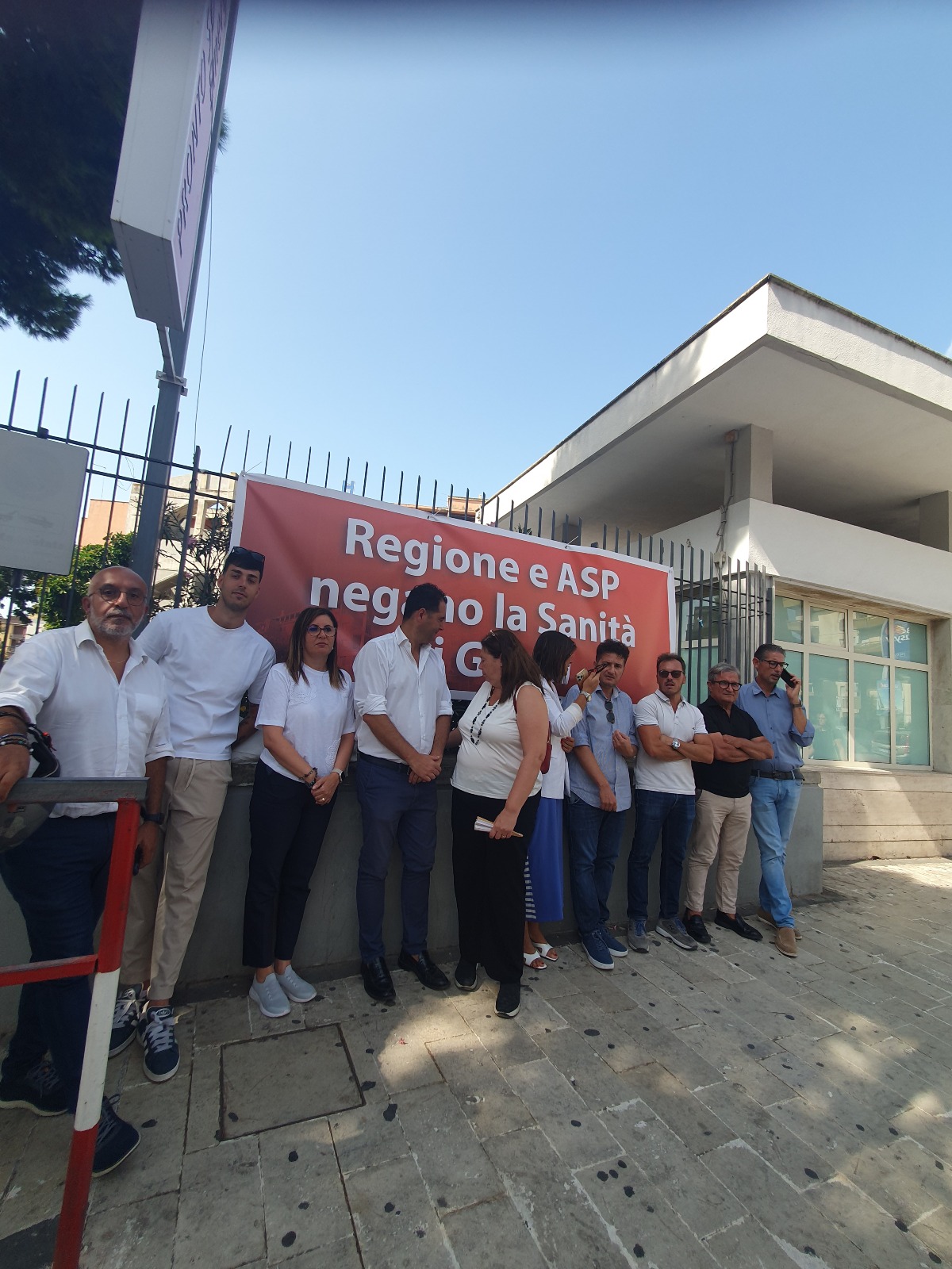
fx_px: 477
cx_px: 476
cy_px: 634
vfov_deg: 106.2
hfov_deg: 89.9
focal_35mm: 13
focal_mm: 1.8
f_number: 2.2
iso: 50
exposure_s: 1/435
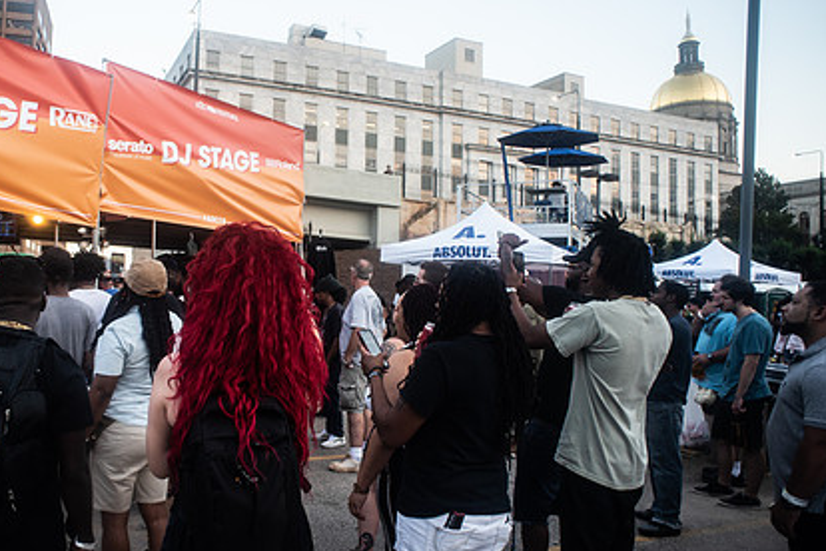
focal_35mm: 28
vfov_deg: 46.4
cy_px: 273
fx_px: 642
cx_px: 281
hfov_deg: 63.9
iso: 250
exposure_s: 1/250
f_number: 3.5
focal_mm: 20
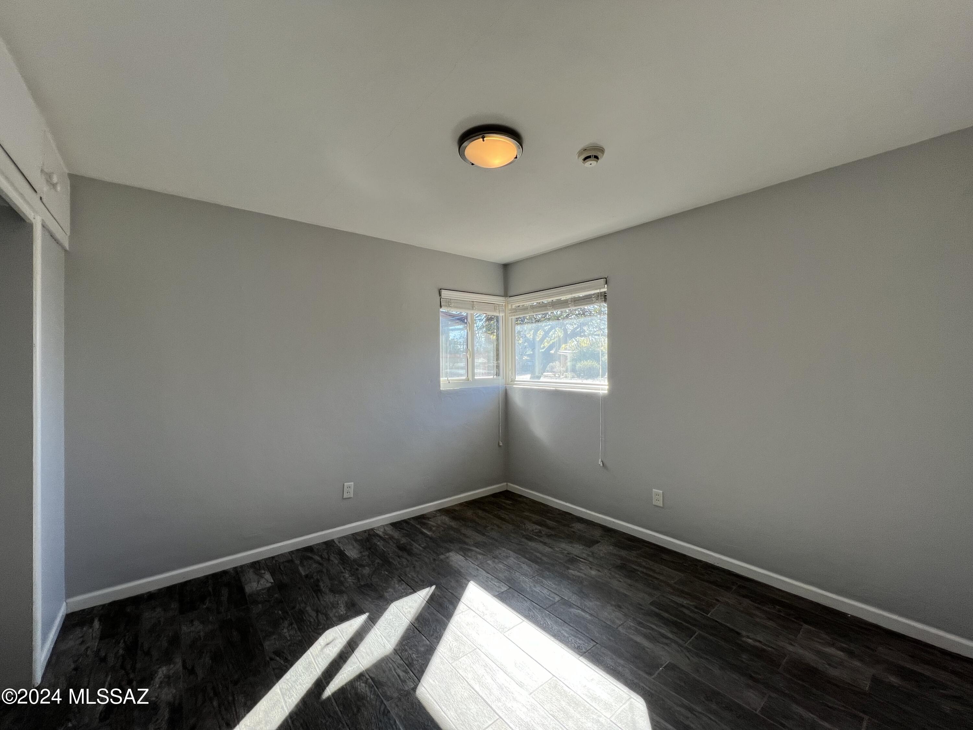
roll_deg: +0.5
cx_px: 486
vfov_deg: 89.9
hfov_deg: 106.2
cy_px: 365
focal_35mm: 13
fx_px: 365
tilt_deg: +0.0
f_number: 1.8
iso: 32
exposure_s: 1/120
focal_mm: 1.57
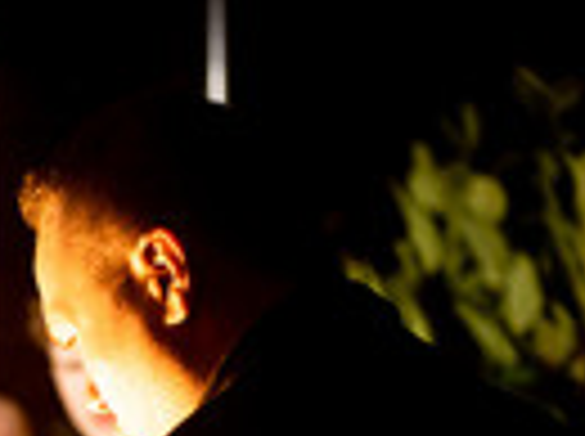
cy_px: 596
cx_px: -243
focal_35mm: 297
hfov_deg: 6.6
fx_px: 5010
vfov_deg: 5.0
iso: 250
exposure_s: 1/125
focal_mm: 100
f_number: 2.8
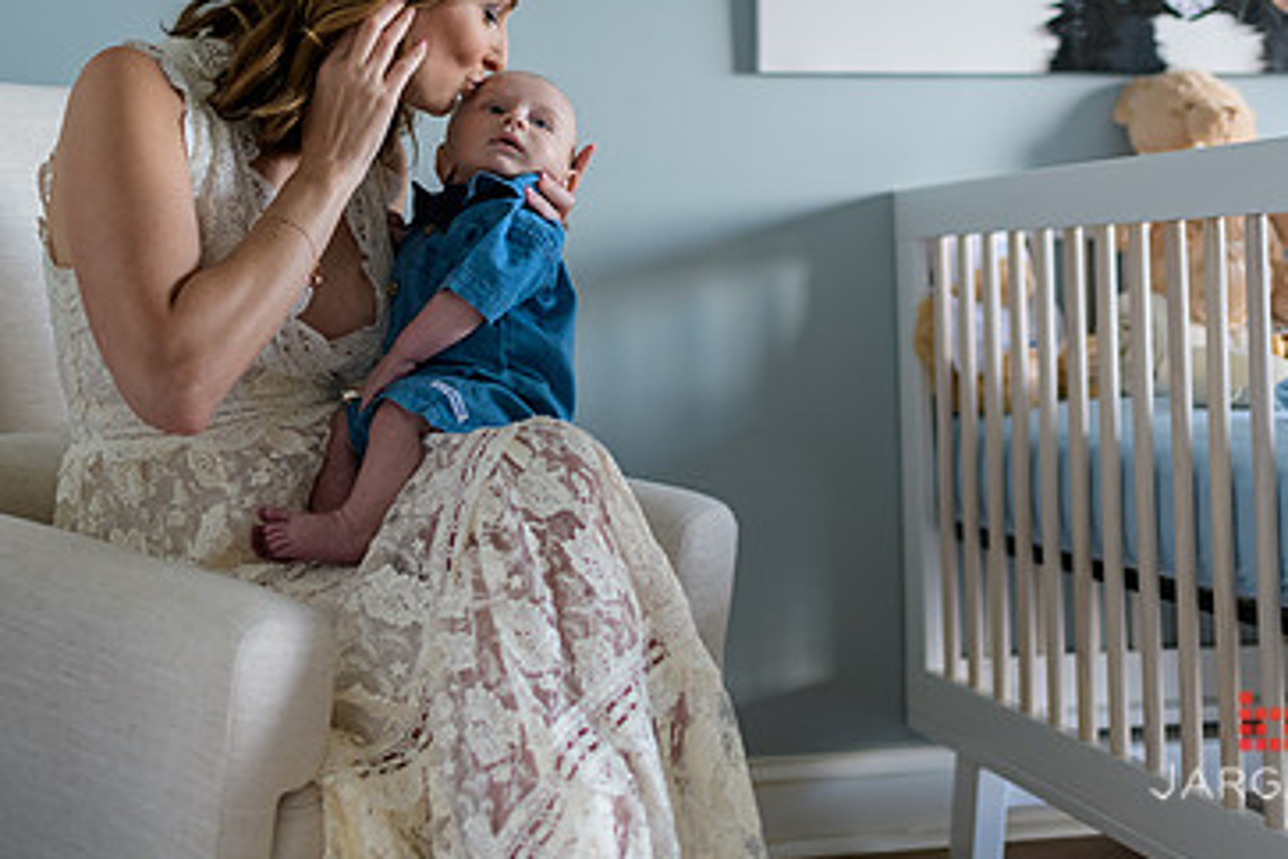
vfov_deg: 23.9
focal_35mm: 56
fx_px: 2003
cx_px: 461
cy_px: 190
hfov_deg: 35.4
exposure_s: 1/200
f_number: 2
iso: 400
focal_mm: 35
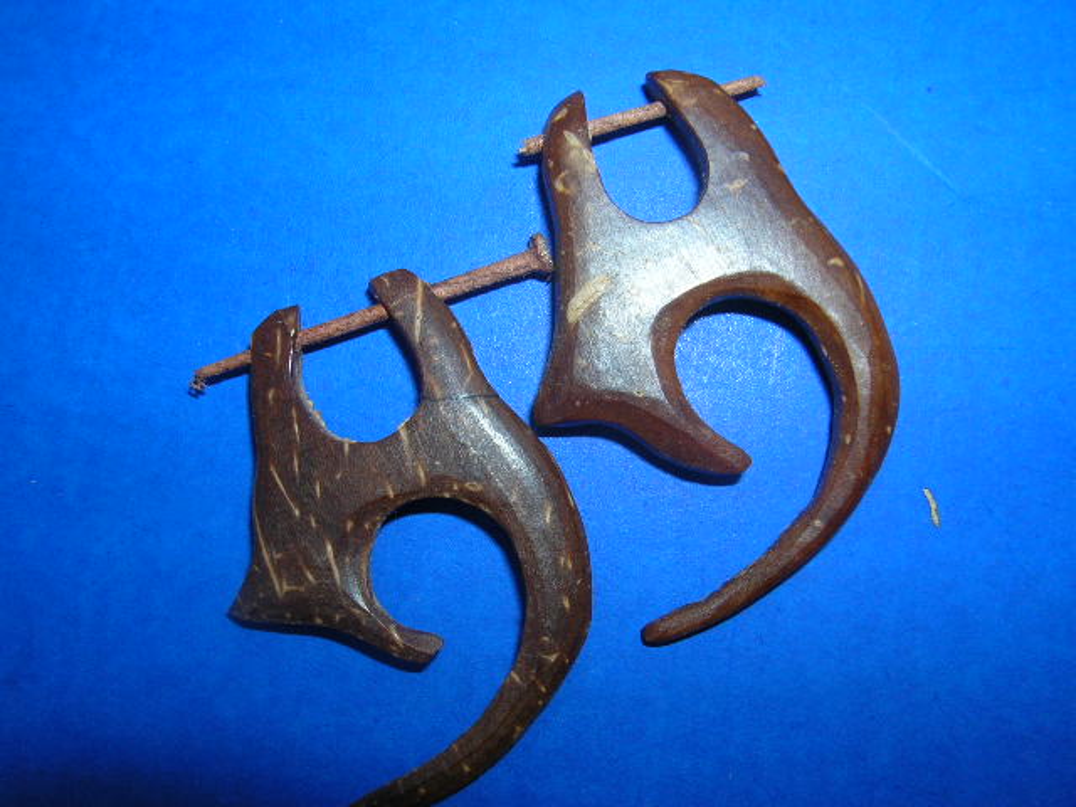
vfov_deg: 40.7
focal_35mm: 35
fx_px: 1088
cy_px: 404
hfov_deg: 52.6
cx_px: 538
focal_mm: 5.8
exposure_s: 1/60.1
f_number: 5.6
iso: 50
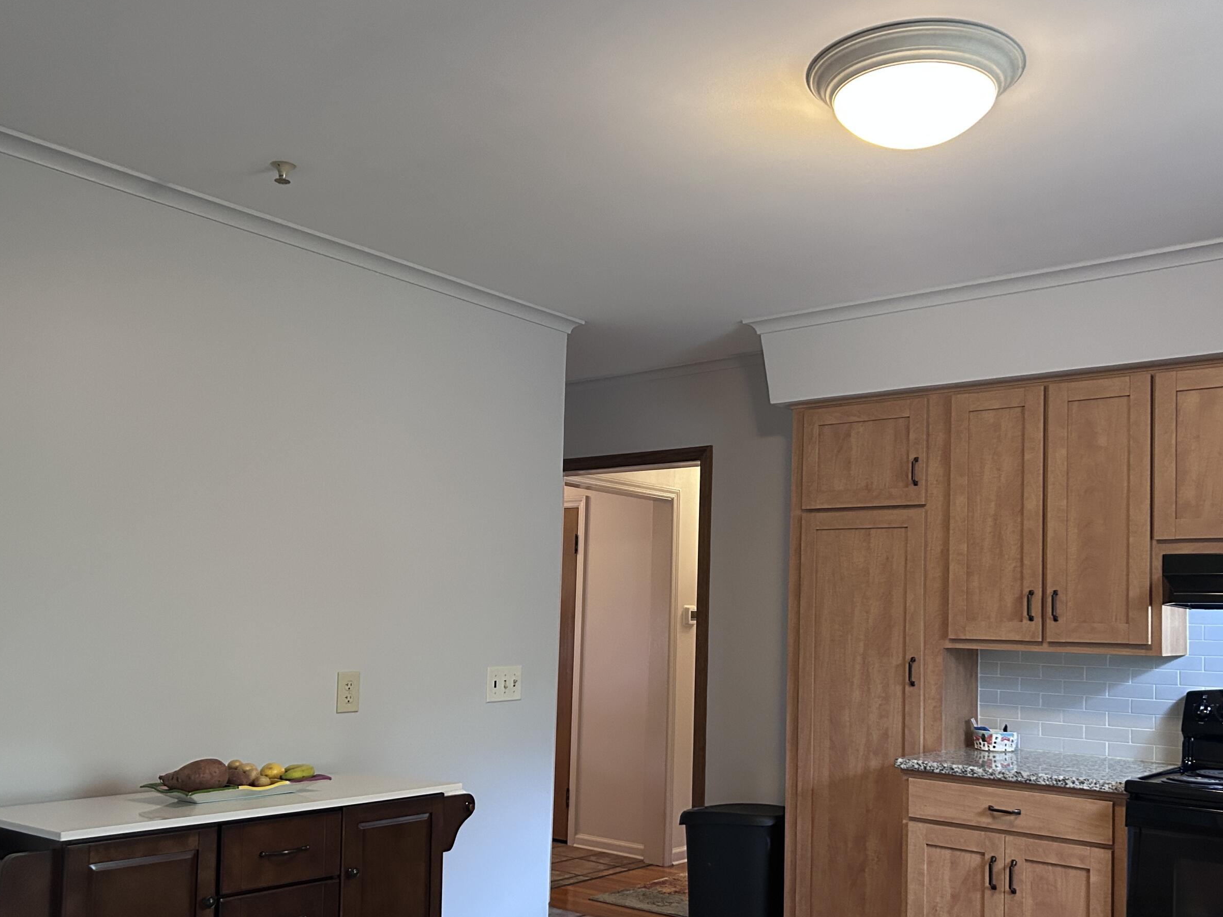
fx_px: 1166
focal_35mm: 33
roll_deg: -1.4
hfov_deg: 55.3
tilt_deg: +2.6
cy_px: 559
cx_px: 647
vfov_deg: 42.7
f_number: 1.5
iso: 500
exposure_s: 1/60
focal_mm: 5.7
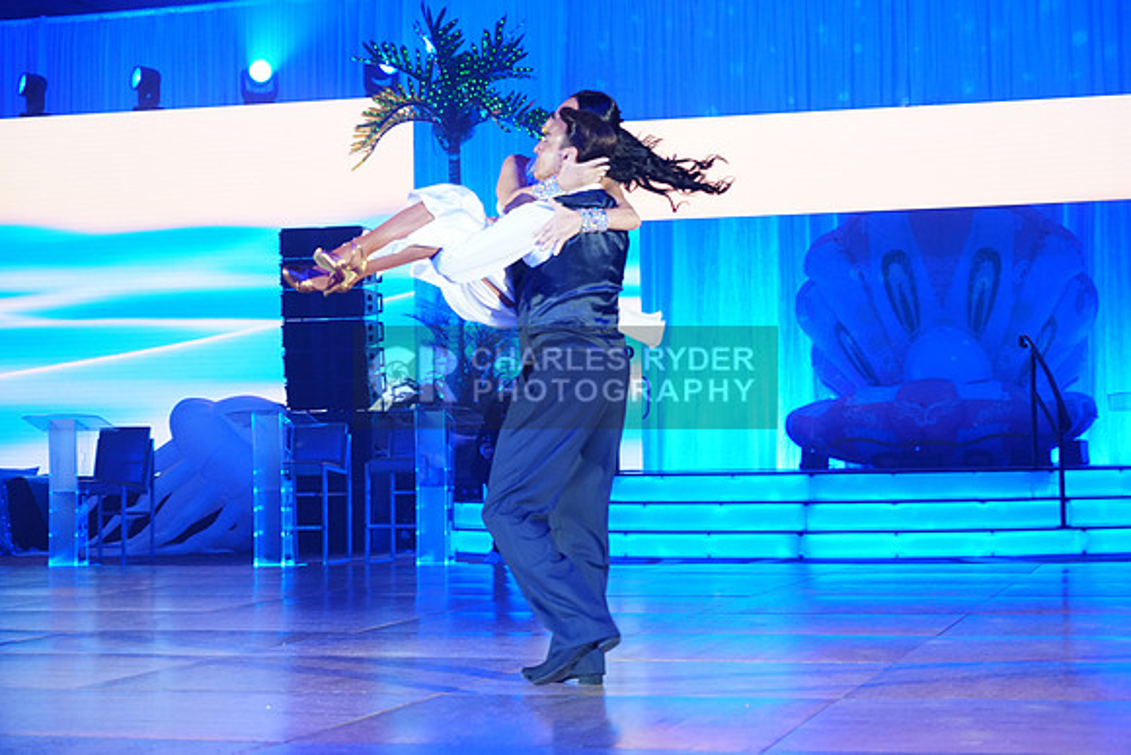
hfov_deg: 28.8
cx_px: 566
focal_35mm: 70
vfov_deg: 19.5
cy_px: 378
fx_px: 2200
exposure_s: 1/320
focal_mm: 70
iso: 2000
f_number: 4
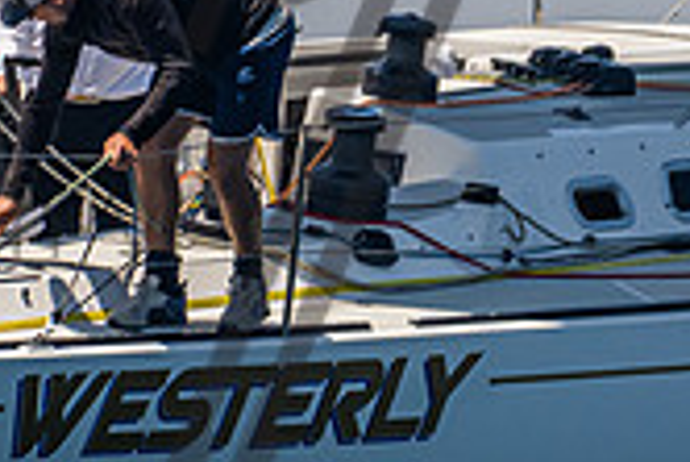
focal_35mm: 1846
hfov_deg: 1.1
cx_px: 177
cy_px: 50
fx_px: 35412
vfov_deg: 0.7
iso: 320
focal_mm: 400
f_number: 8
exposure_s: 1/1600
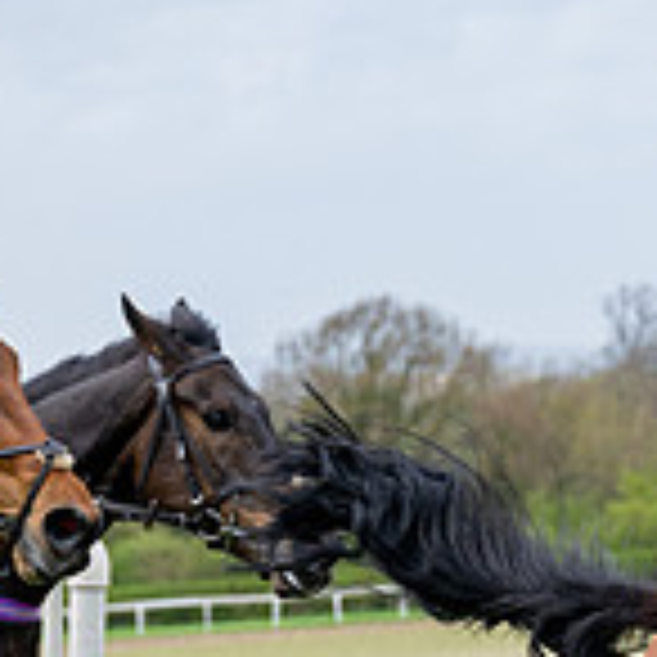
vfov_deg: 5.5
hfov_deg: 5.5
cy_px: 867
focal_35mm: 314
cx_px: -290
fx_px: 6743
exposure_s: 1/1600
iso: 400
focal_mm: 70
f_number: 4
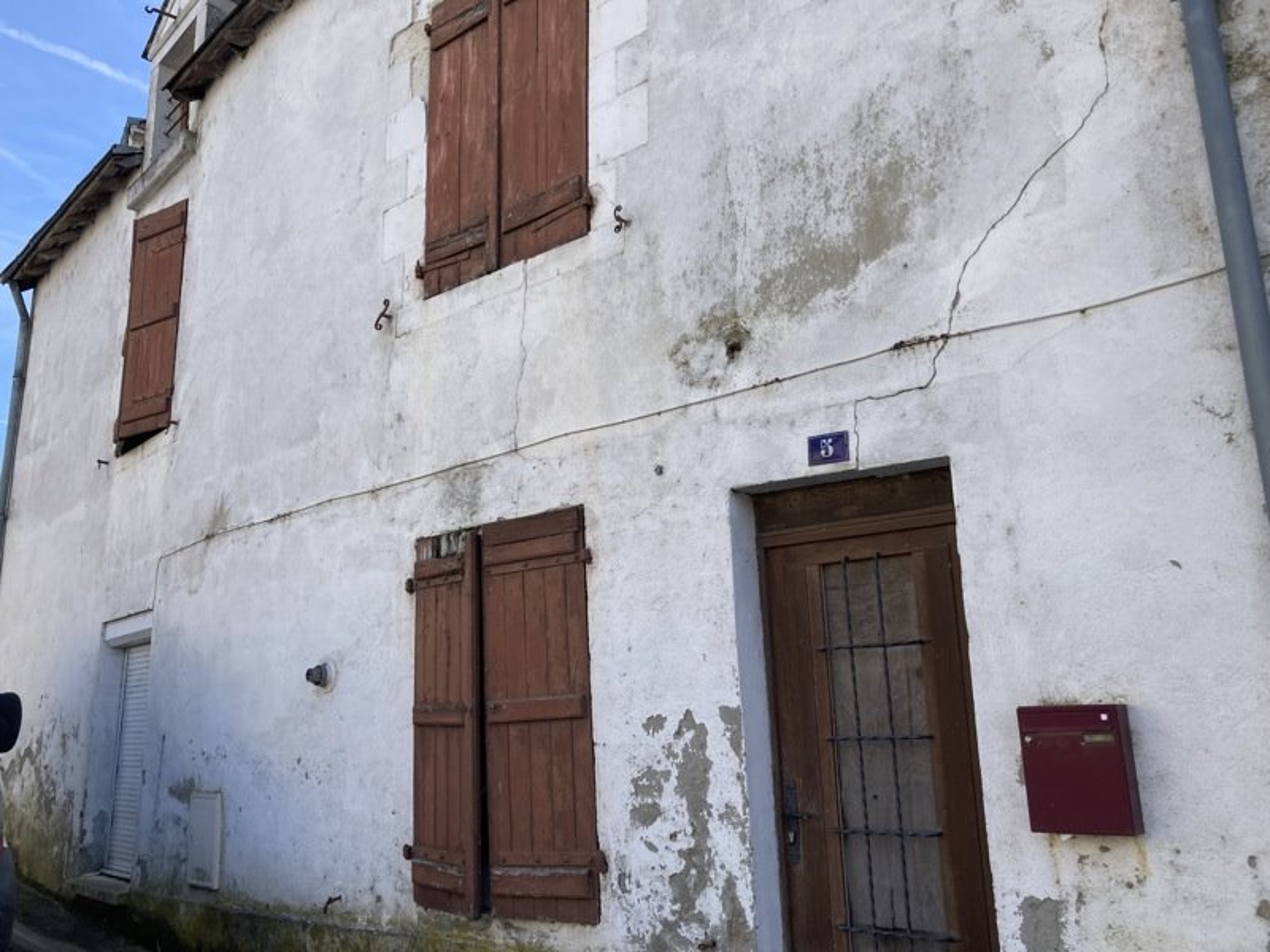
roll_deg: +0.5
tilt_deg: +13.7
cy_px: 476
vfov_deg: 49.7
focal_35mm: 28
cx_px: 635
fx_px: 1027
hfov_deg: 63.4
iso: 20
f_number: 1.8
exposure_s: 1/857
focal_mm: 3.99
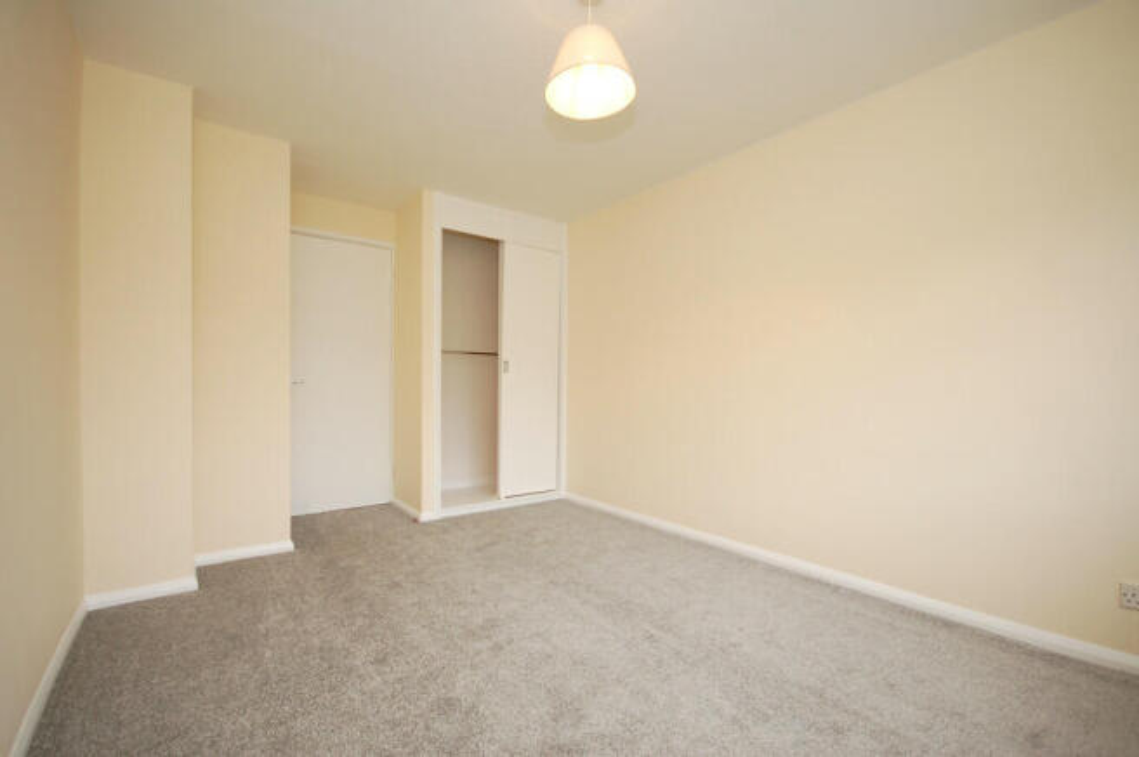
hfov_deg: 100.4
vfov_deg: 77.2
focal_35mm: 15
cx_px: 570
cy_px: 378
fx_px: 474
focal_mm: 10
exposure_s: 1/60
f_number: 4
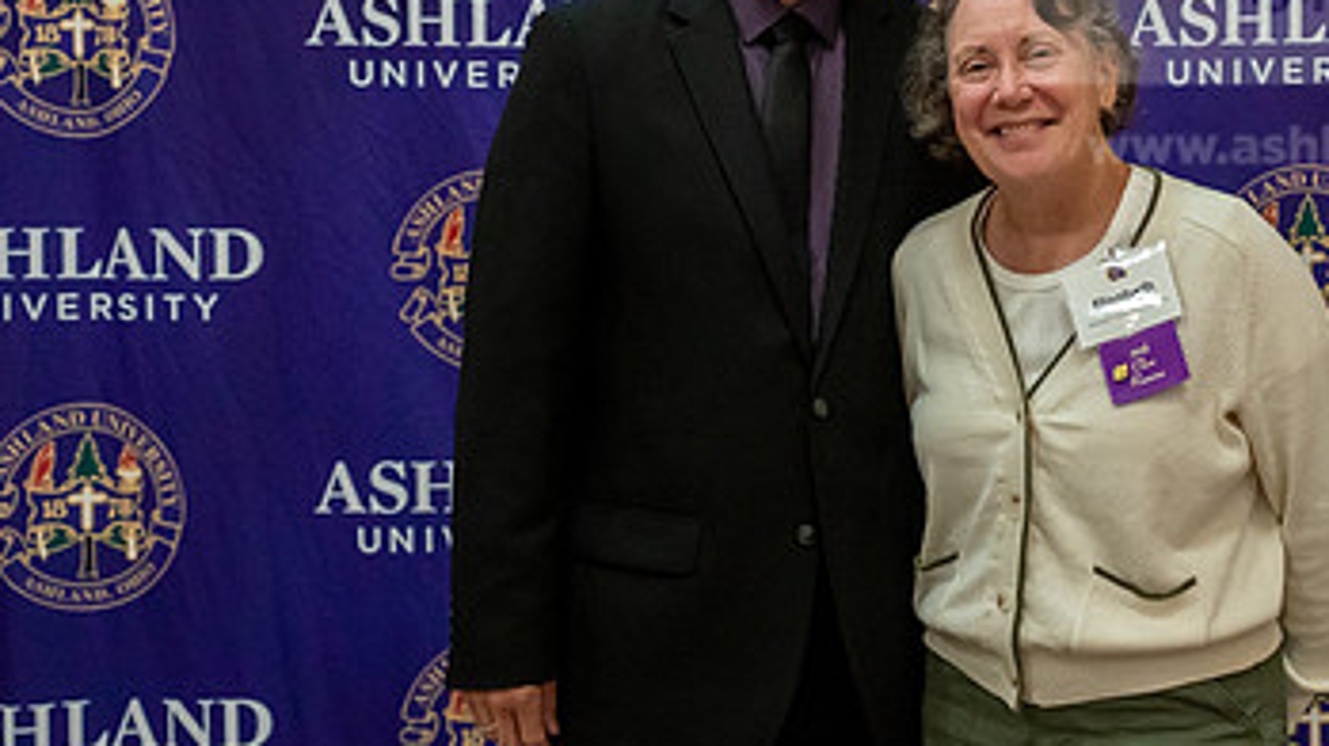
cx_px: 934
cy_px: 226
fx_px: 2818
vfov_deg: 15.0
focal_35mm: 80
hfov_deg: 26.3
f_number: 2.8
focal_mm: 45
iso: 5000
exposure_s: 1/400
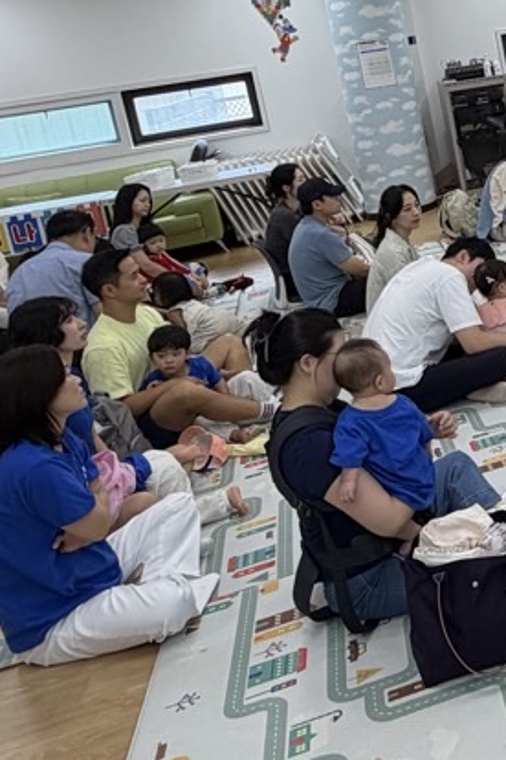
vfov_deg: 42.1
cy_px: 174
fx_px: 949
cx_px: 689
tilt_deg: -9.7
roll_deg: +8.3
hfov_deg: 25.1
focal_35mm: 45
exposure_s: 1/120
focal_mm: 2.22
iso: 100
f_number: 2.2
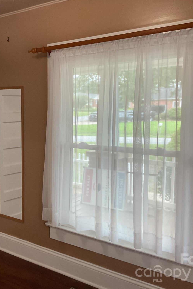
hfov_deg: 32.0
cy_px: 142
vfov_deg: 47.4
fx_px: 330
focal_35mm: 41
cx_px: 47
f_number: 1.8
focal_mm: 3
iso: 160
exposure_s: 1/60
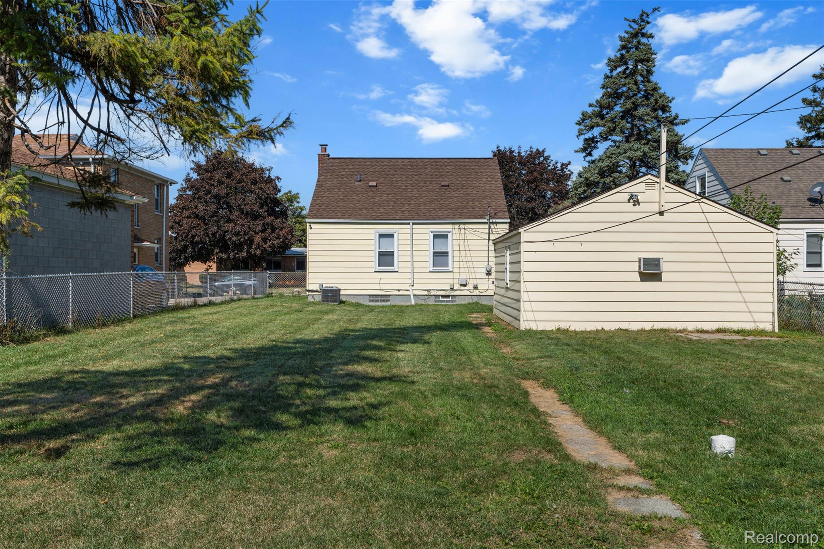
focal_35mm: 31
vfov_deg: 42.3
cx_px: 412
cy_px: 274
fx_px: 709
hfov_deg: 60.3
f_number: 8
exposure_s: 1/320
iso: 100
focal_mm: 31
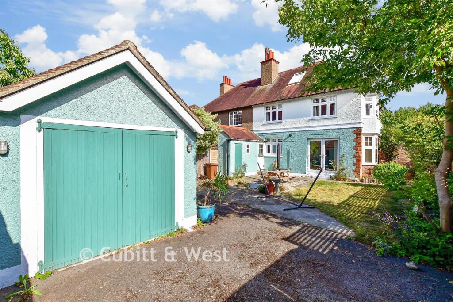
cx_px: 226
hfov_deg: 96.7
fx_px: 201
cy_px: 151
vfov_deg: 73.8
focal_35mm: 16
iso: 320
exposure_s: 1/640
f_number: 8
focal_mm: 11
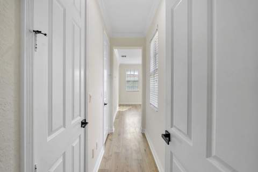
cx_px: 129
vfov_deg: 77.3
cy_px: 86
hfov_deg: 100.4
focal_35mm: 15
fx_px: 107
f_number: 11
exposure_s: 1/15
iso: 160
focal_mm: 10
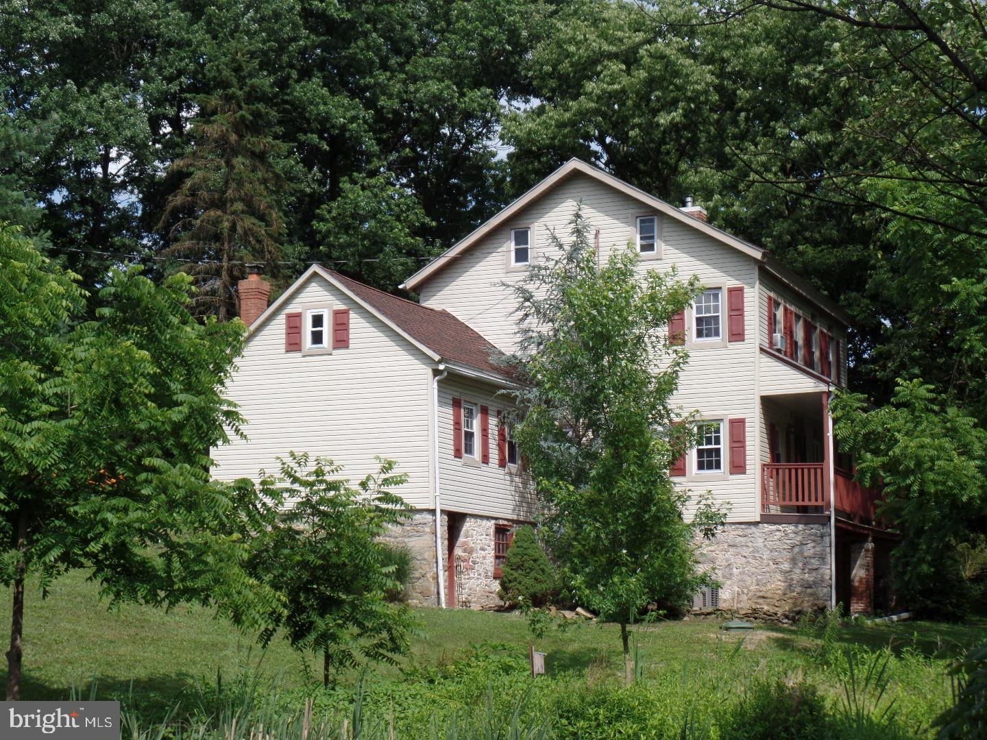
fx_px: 1825
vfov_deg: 22.9
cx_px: 494
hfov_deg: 30.3
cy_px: 370
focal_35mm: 64
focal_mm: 11.4
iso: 80
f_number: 3.6
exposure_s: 1/750
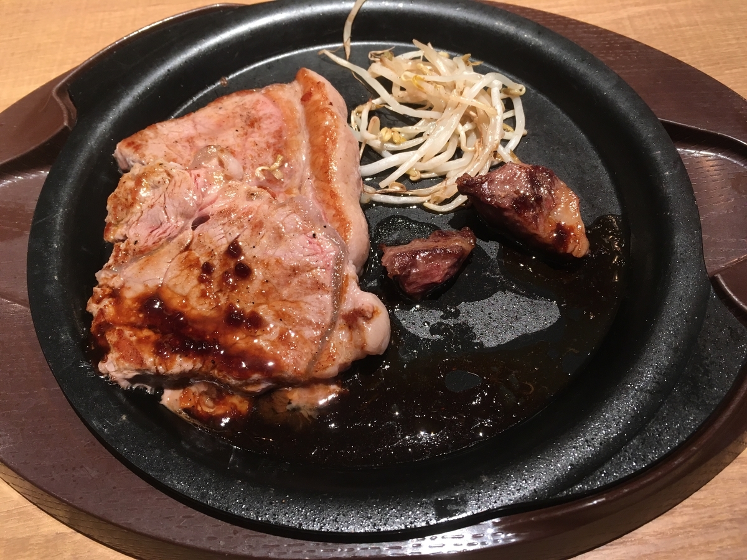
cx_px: 374
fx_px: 626
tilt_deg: -57.1
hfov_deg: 61.7
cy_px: 280
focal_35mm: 29
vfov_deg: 48.2
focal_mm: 4.15
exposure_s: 1/30
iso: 40
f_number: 2.2
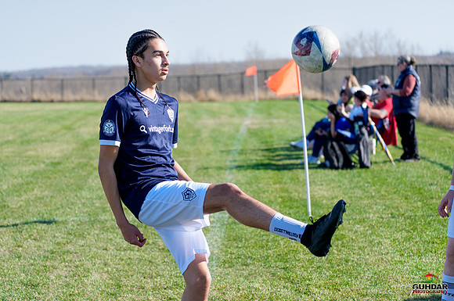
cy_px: 177
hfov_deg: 16.4
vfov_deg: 10.9
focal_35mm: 125
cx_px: 188
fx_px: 1572
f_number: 4.5
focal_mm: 100
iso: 250
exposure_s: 1/1250
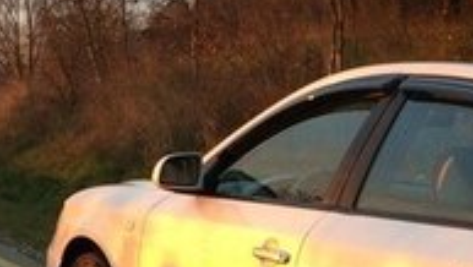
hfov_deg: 19.8
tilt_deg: -11.6
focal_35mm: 108
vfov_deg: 10.9
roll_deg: -0.4
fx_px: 1356
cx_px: 199
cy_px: 376
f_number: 2.2
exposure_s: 1/33
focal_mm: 4.15
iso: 50
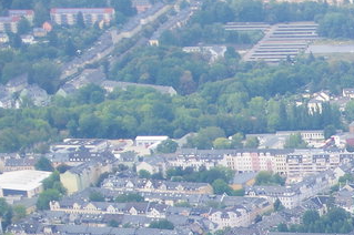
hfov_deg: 8.1
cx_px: 882
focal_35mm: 234
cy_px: 540
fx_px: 2294
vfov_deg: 5.7
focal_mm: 31
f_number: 3.2
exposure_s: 1/500
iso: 100
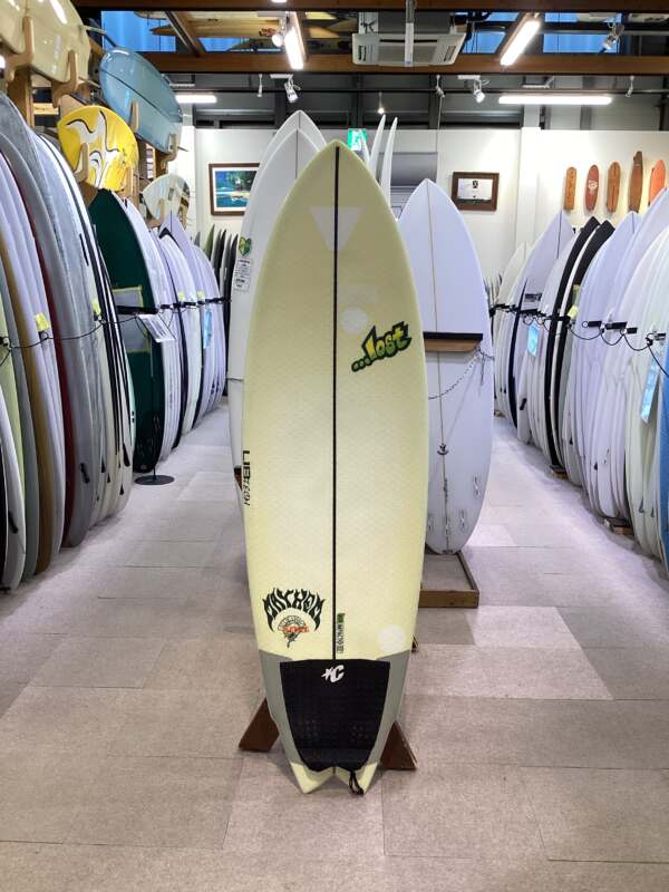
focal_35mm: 31
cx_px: 334
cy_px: 446
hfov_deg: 45.4
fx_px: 799
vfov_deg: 58.4
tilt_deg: -12.4
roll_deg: +0.3
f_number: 2.4
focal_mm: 3.3
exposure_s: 1/50
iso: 80
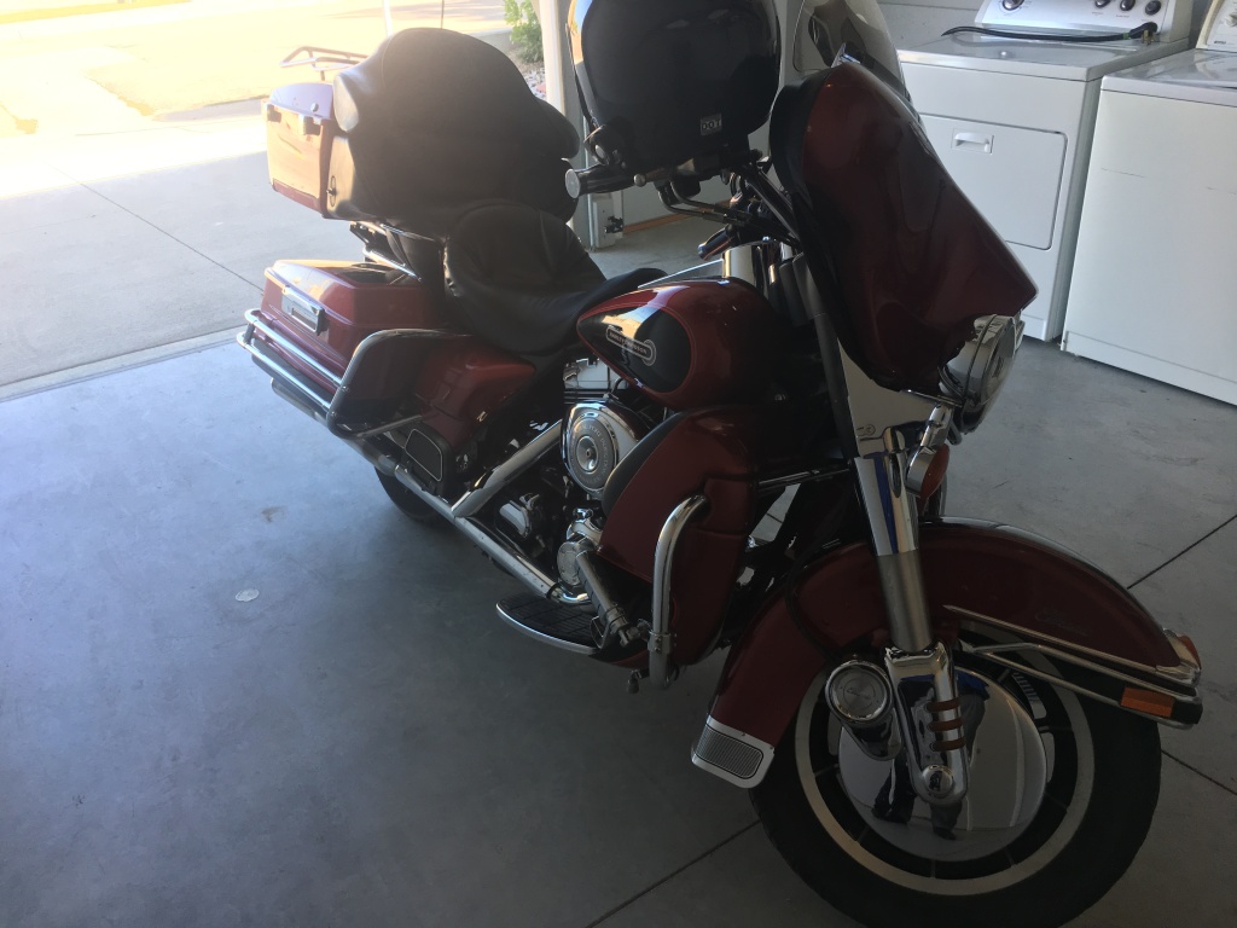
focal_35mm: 29
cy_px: 464
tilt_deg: -28.1
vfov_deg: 48.2
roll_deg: +4.0
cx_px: 618
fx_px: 1036
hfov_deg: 61.7
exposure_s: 1/120
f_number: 2.2
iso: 40
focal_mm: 4.15
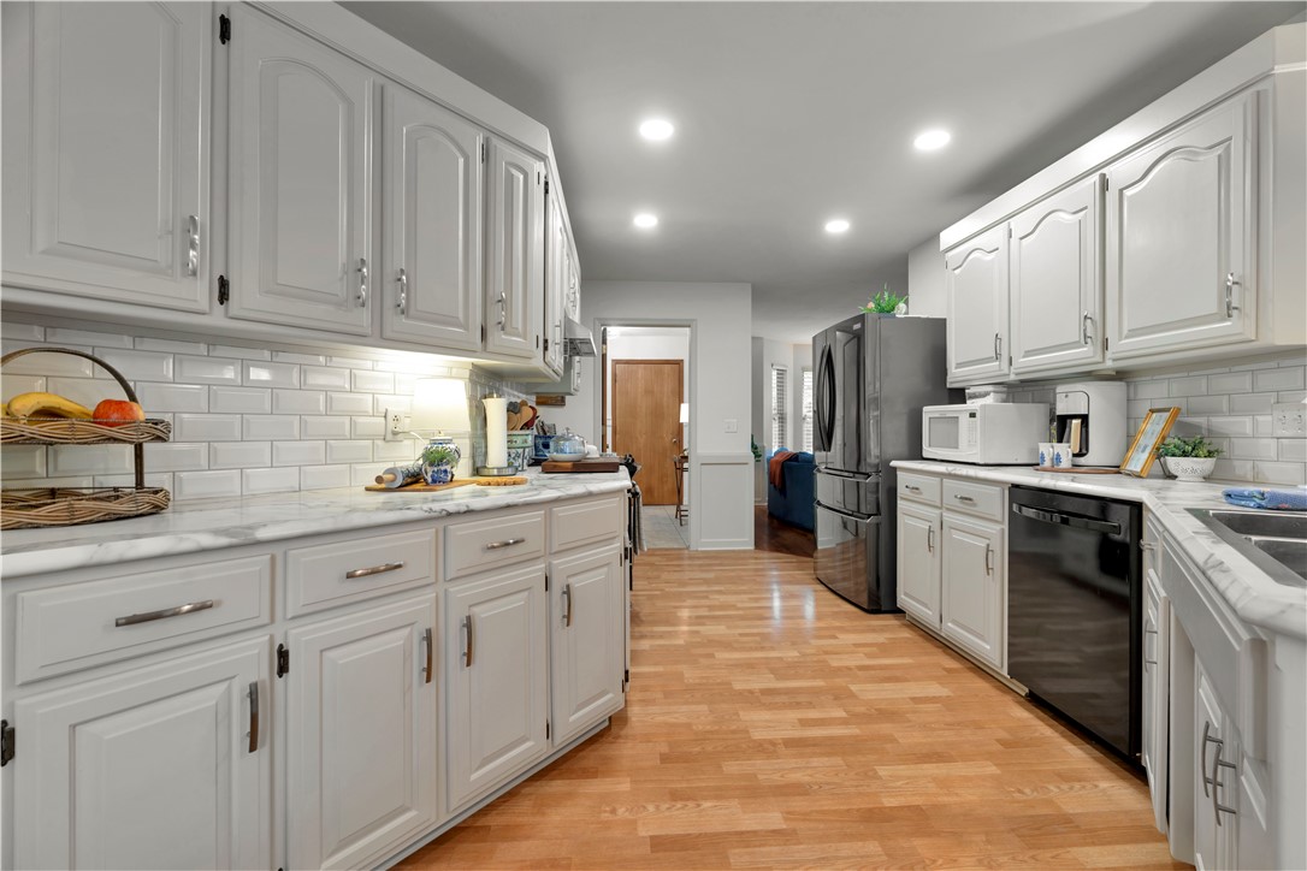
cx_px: 654
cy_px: 436
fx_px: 581
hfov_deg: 96.7
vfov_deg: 73.7
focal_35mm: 16
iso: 100
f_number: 7.1
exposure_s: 1/2
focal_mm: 16
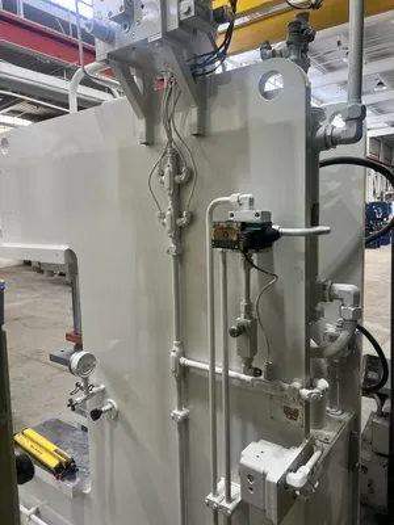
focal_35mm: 26
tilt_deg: -5.7
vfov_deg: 67.3
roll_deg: +2.1
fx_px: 395
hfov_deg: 53.1
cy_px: 262
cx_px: 197
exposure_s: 1/120
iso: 64
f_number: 1.5
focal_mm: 5.7
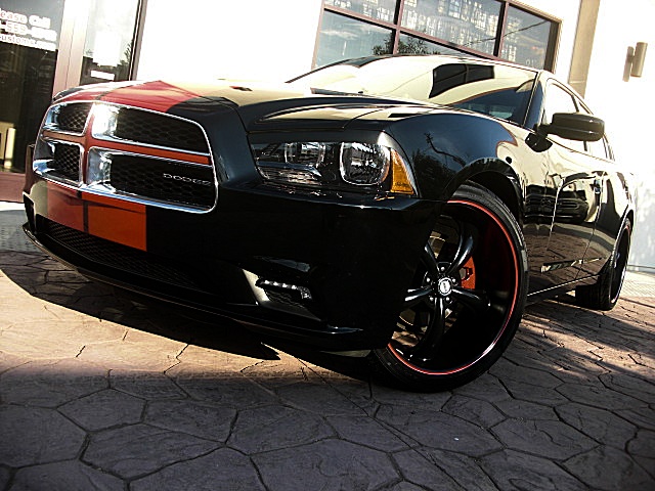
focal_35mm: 36
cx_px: 328
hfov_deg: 51.4
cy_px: 246
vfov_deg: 39.7
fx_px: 681
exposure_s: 1/250
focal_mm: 6.3
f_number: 2.8
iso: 50
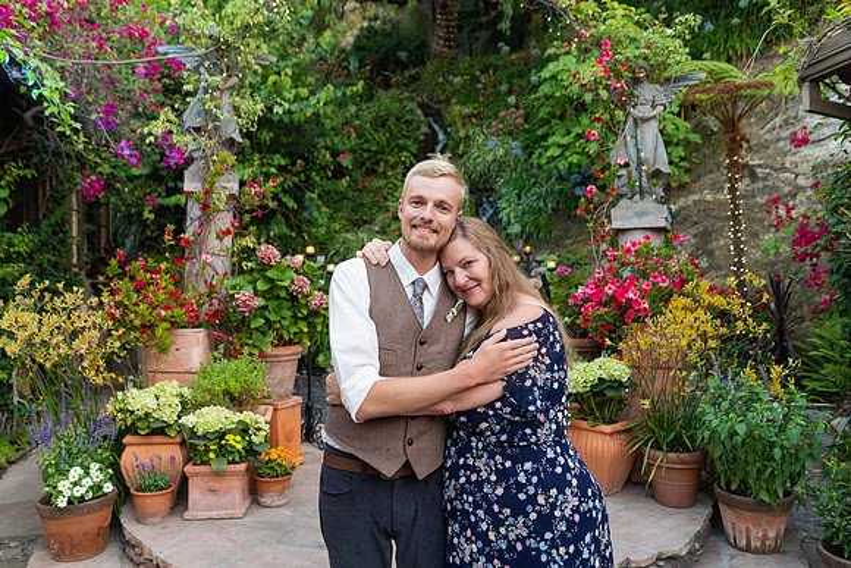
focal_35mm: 28
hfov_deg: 65.5
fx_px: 662
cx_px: 426
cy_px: 284
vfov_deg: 46.4
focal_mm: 28
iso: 500
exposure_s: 1/250
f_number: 3.2
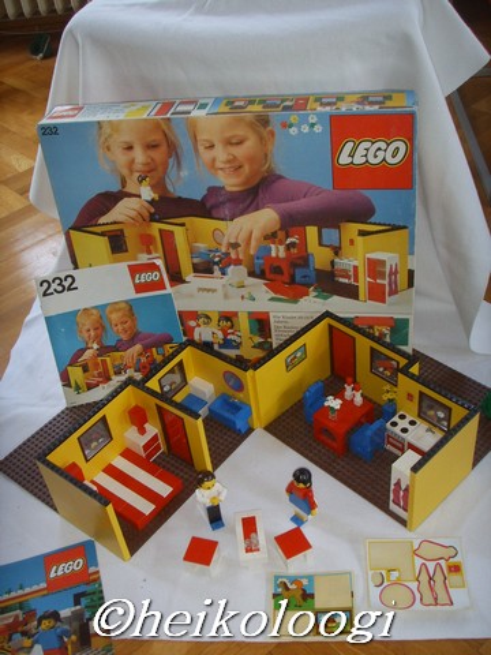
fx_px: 738
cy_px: 328
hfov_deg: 36.8
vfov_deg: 47.9
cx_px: 246
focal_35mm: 39
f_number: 3.5
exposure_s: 1/45
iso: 100
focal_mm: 6.6
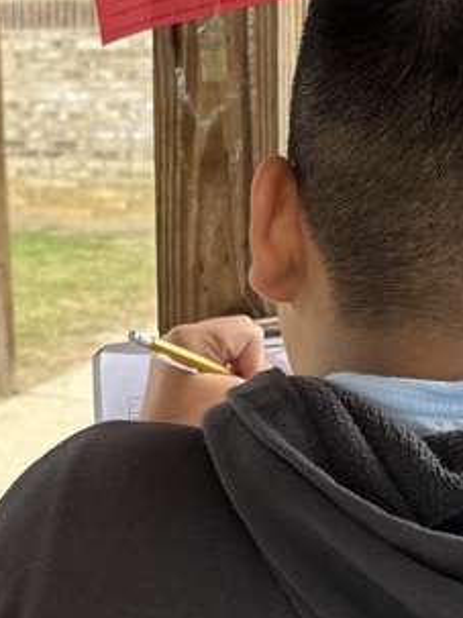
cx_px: 24
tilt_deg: -14.2
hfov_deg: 16.5
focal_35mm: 88
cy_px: 408
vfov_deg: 22.2
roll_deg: +0.1
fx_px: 1570
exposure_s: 1/121
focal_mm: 5.96
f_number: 1.6
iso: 40
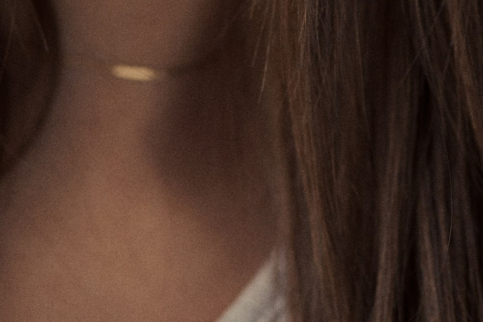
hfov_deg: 5.8
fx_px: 4763
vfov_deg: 3.9
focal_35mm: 355
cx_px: 166
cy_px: -154
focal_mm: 85
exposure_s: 1/400
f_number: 1.4
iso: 125
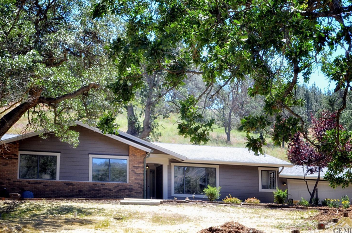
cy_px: 118
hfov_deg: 24.1
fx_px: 824
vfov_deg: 16.1
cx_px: 179
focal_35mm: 85
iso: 500
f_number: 5.6
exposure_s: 1/200
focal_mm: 55
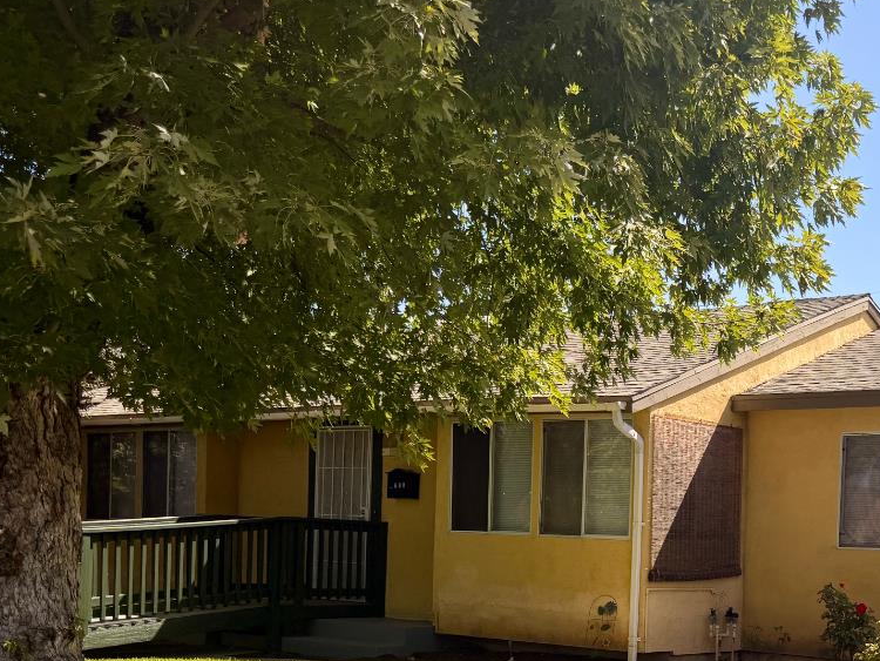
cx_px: 814
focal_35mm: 48
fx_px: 1221
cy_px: 610
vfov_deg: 28.9
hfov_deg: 36.8
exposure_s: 1/4975
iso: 80
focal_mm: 6.76
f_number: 1.78
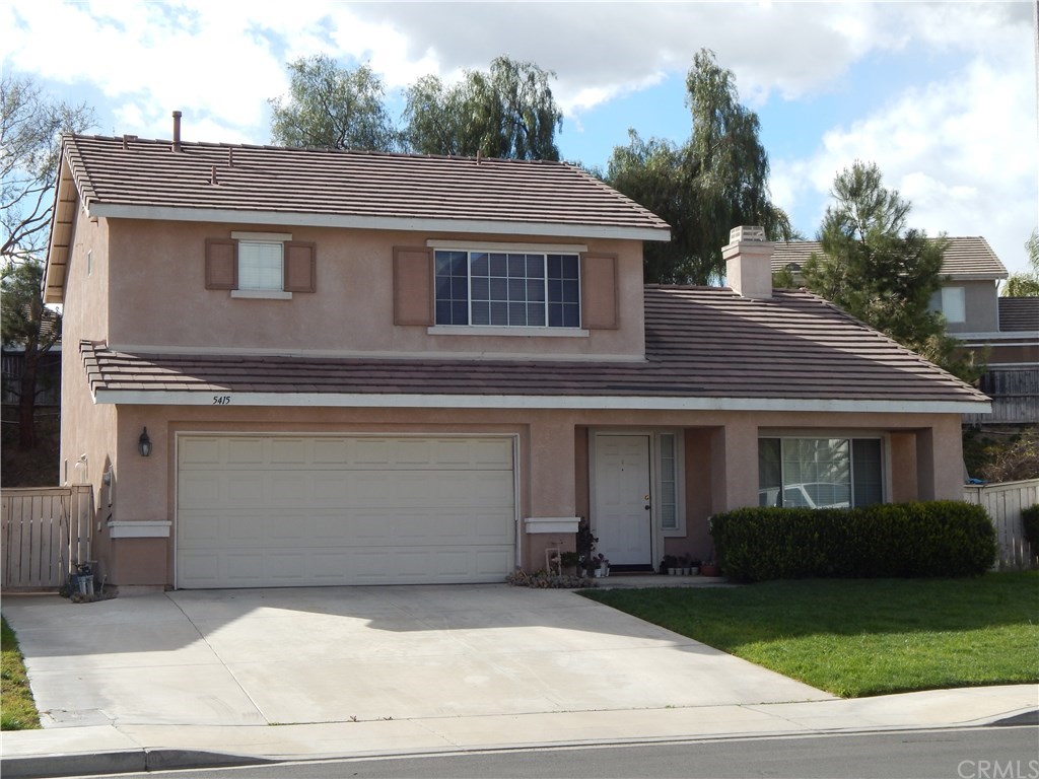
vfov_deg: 24.0
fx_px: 1831
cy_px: 390
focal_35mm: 61
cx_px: 520
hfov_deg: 31.7
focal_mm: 10.9
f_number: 4
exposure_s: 1/800
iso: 125
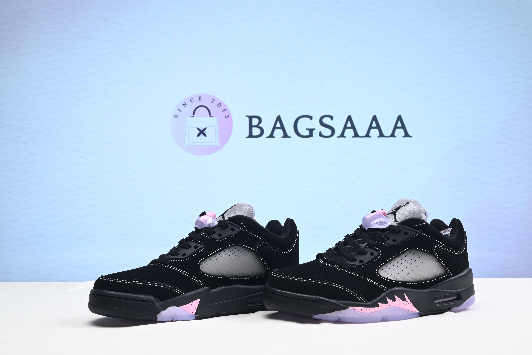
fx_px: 577
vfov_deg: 34.2
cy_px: 178
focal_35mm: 39
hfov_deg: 49.5
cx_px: 266
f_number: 16
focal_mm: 39
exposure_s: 1/2
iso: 100
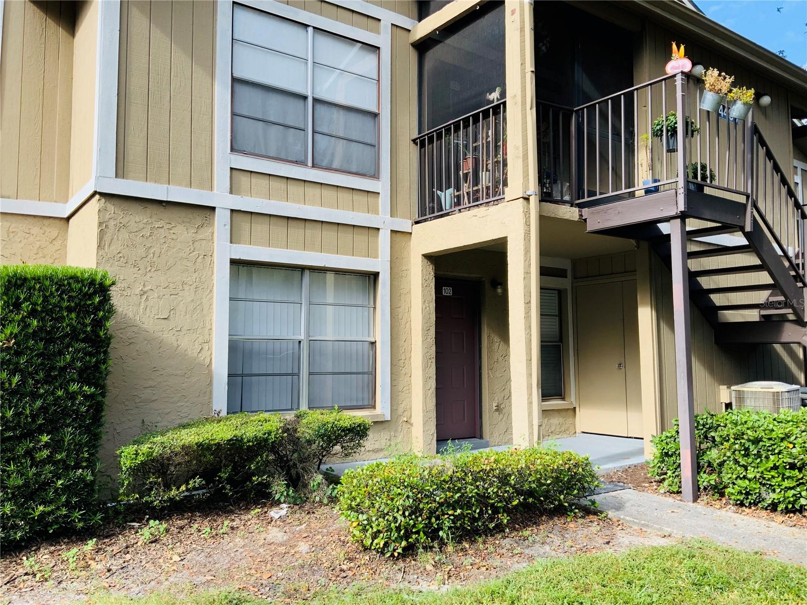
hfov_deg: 61.7
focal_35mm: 29
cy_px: 302
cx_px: 404
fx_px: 676
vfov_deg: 48.2
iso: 16
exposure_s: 1/425
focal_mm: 3
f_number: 1.8
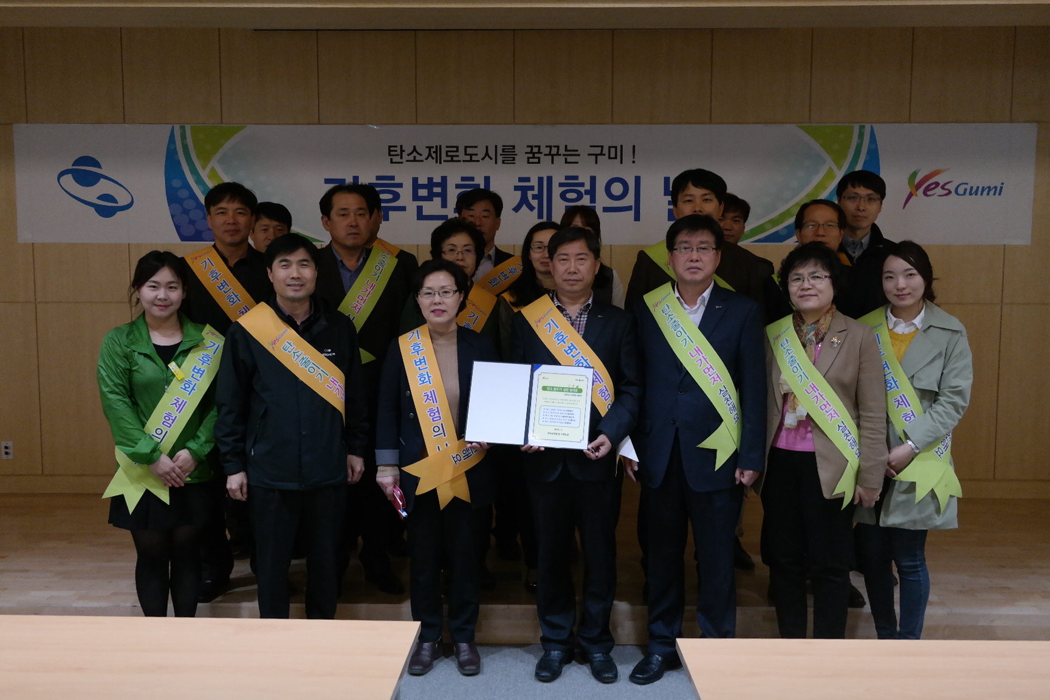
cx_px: 525
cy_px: 350
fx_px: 962
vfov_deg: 40.0
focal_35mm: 33
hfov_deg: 57.2
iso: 1600
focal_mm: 22
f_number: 3.5
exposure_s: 1/40
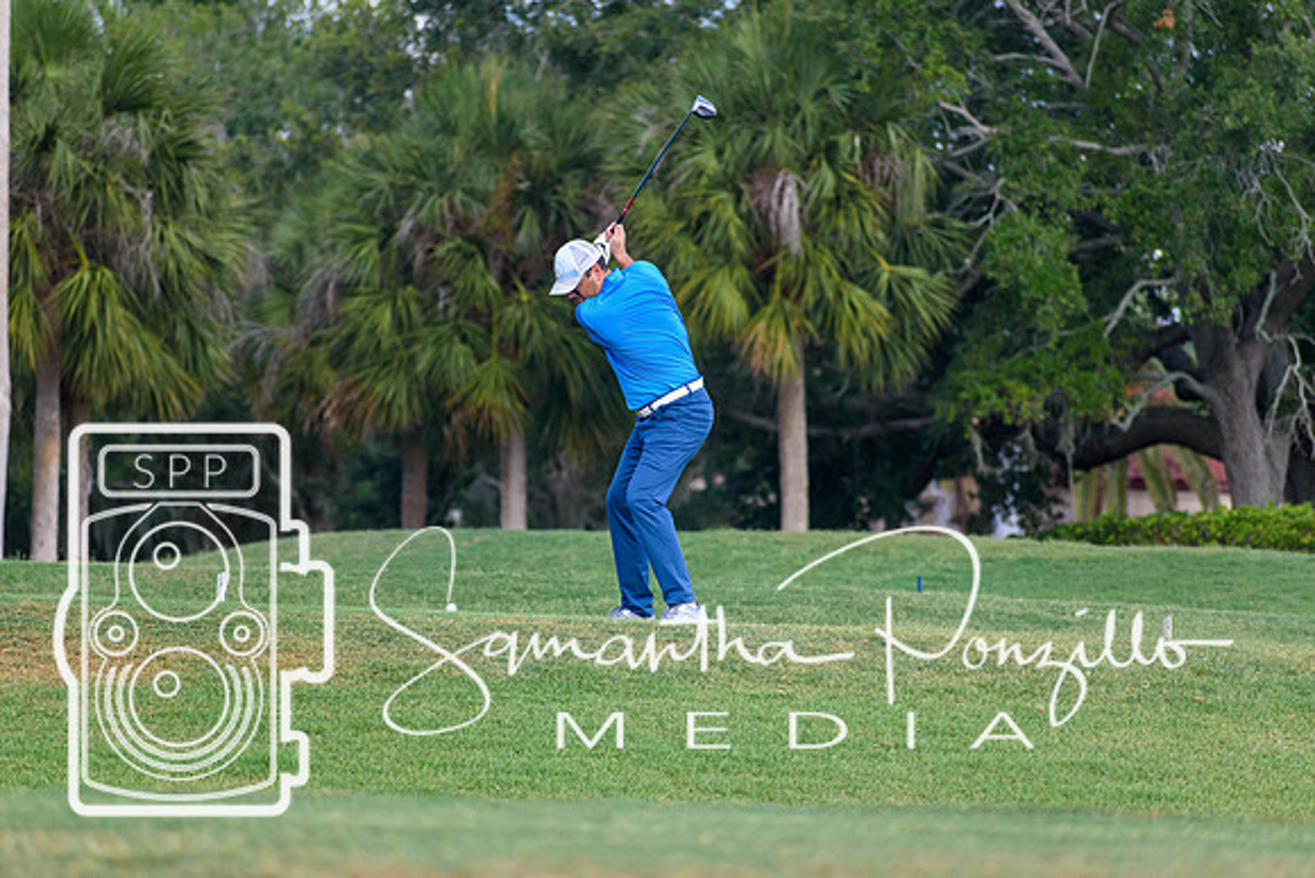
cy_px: 439
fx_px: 13152
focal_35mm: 360
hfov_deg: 5.7
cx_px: 658
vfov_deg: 3.8
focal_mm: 240
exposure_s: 1/1000
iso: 560
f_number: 6
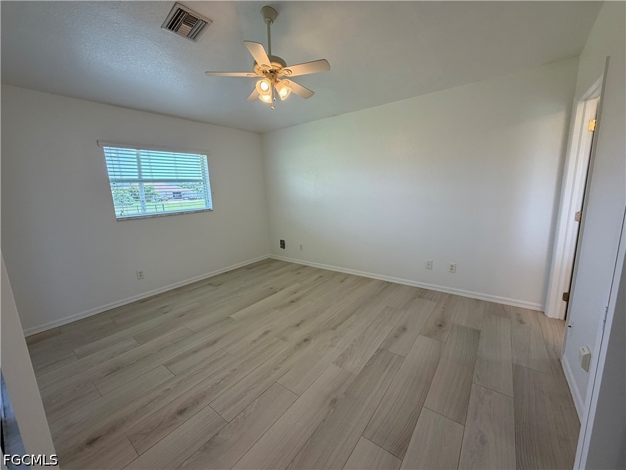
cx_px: 313
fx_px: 253
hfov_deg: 102.1
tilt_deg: -9.9
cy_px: 235
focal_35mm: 14
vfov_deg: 85.7
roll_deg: +2.7
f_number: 2.2
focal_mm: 2.22
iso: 125
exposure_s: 1/120
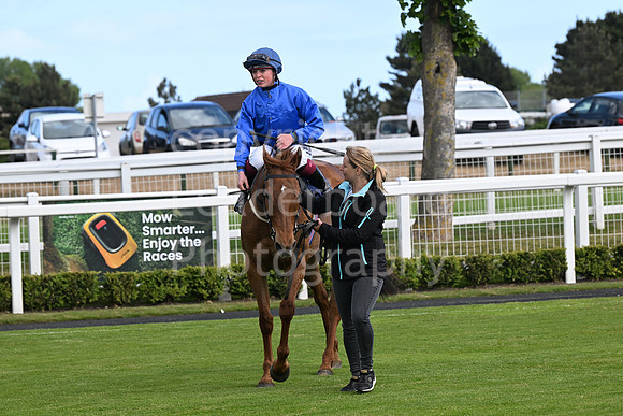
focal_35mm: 160
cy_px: 208
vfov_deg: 8.6
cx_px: 312
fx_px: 2769
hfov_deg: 12.8
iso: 400
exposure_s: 1/800
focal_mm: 160
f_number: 6.3
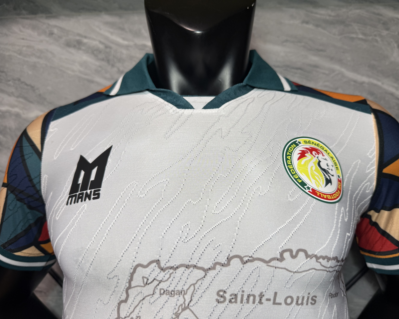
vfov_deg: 56.8
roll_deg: -0.1
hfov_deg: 68.1
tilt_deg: +9.1
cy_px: 160
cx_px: 209
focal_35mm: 25
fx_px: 295
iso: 64
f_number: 1.78
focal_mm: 6.76
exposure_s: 1/100
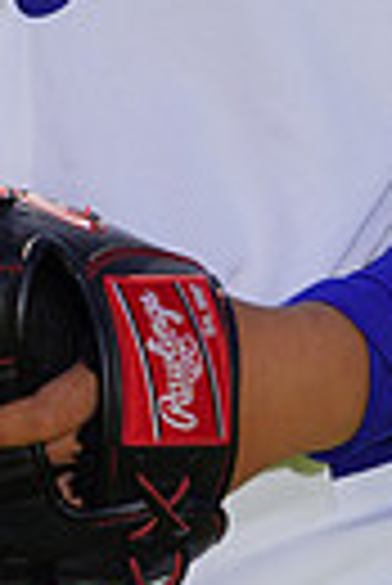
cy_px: -536
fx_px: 16891
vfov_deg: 2.0
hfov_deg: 1.3
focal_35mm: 1037
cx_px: 34
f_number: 9
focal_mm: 232
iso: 100
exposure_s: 1/250
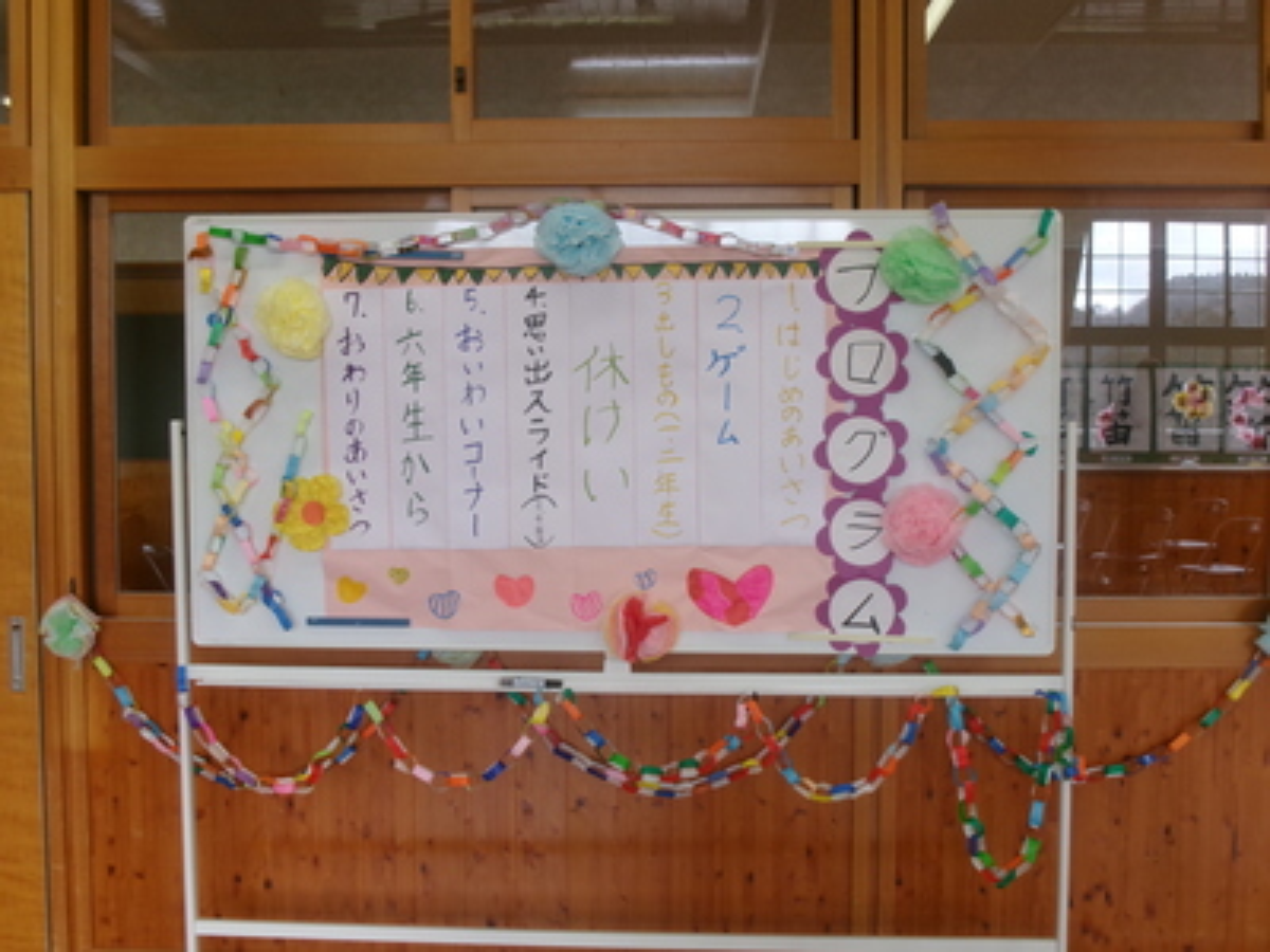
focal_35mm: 43
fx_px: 1578
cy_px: 476
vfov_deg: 33.6
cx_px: 635
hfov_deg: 43.9
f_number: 4.7
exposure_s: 1/34
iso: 126
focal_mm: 7.8
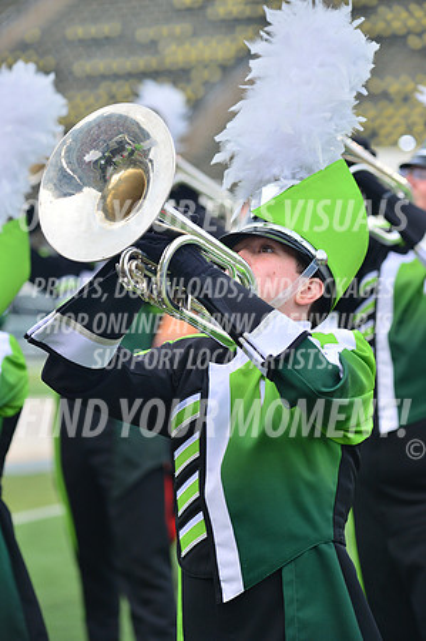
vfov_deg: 12.5
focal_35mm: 165
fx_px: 2935
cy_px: 320
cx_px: 213
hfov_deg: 8.3
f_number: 5.6
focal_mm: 165
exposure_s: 1/500
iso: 200
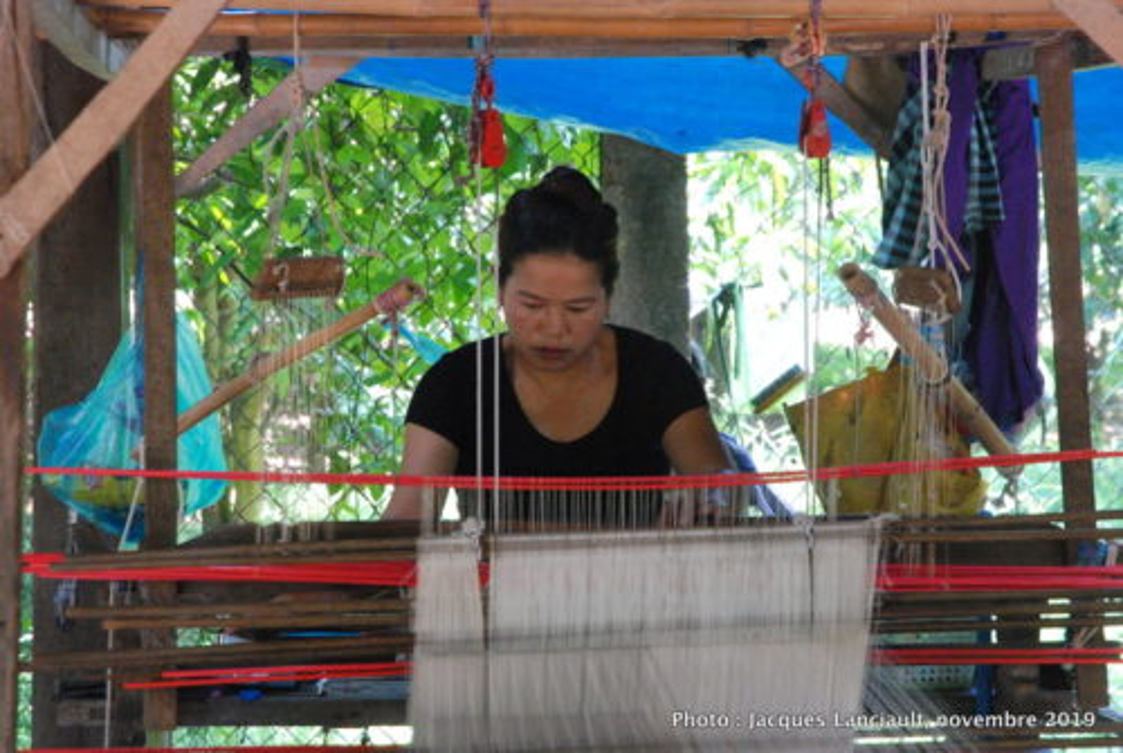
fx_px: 2905
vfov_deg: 14.8
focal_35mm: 93
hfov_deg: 21.9
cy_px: 376
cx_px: 562
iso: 1600
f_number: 9
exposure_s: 1/60
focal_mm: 62
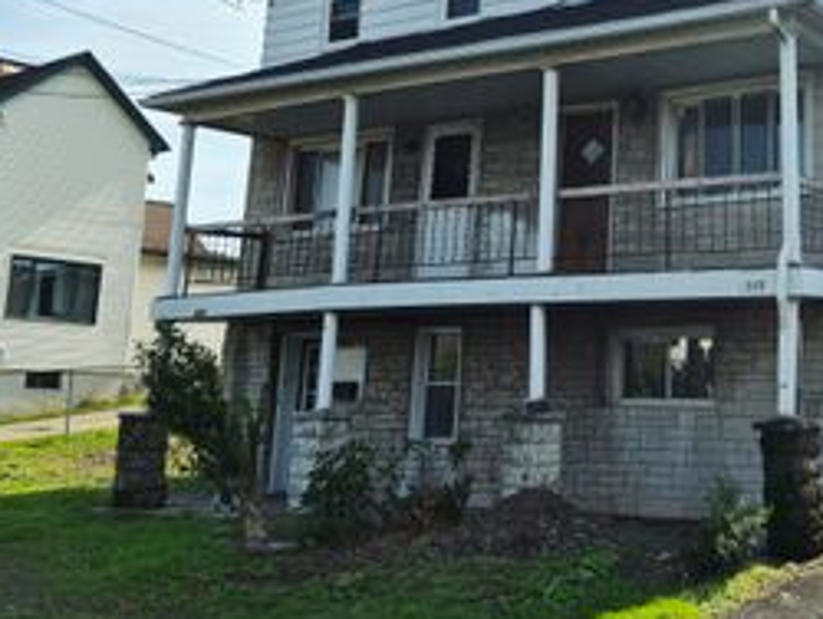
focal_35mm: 46
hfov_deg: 39.3
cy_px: 163
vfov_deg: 31.1
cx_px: 678
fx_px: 1095
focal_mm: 5.4
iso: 50
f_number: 1.8
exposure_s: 1/7696
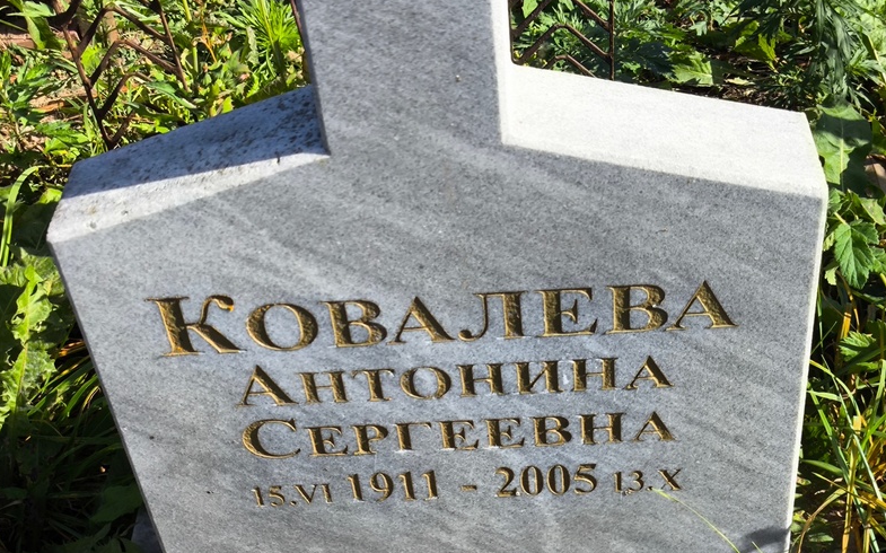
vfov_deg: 24.0
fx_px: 1303
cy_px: 271
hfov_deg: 37.5
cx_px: 437
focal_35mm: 54
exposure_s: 1/1081
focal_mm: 4.71
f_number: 1.7
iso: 50
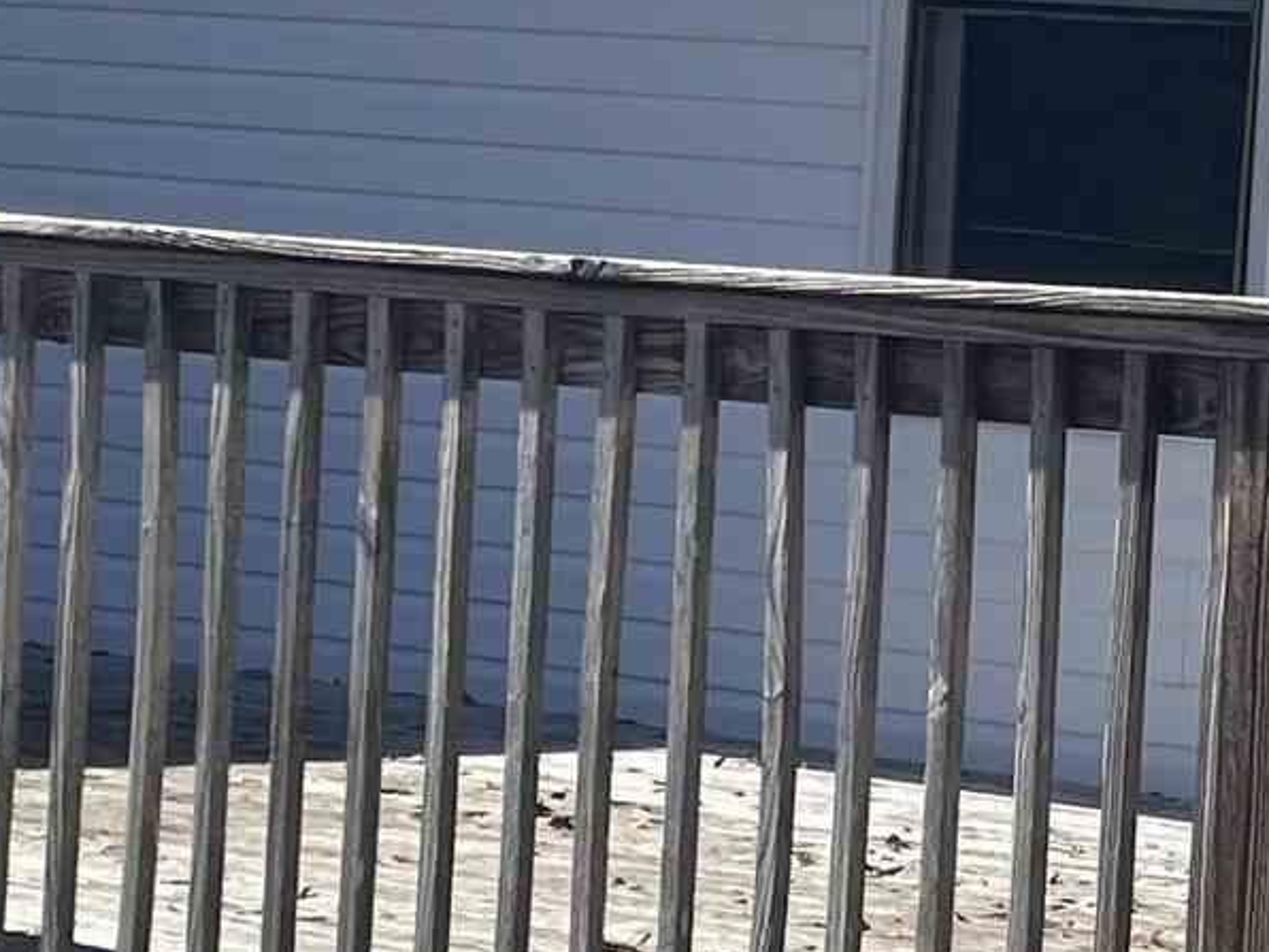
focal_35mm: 134
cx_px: 1369
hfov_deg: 14.4
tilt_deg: -4.4
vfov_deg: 11.1
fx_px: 4912
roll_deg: -2.3
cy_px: 605
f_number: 1.6
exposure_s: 1/4132
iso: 50
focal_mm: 4.2
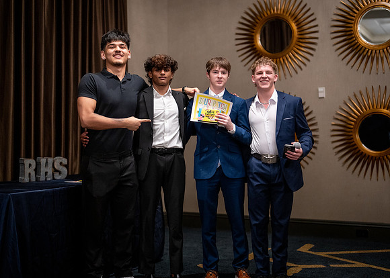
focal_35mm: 53
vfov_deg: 26.5
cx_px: 195
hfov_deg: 36.5
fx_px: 591
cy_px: 139
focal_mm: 50
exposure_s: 1/320
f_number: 1.2
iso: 1600
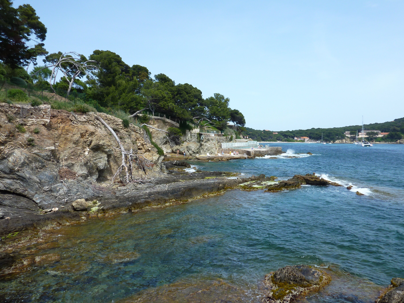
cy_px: 152
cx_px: 202
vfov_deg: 54.9
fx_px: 292
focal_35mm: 25
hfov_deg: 69.4
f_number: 4
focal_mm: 4.1
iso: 80
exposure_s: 1/400
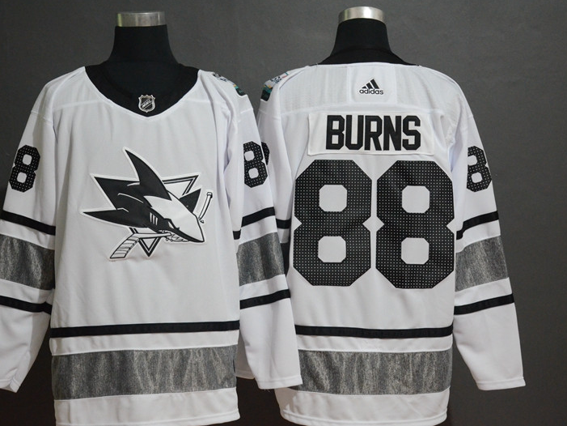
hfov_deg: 28.1
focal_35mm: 69
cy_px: 212
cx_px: 252
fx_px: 1130
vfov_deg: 21.3
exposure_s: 1/25
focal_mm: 42
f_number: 6.3
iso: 4000
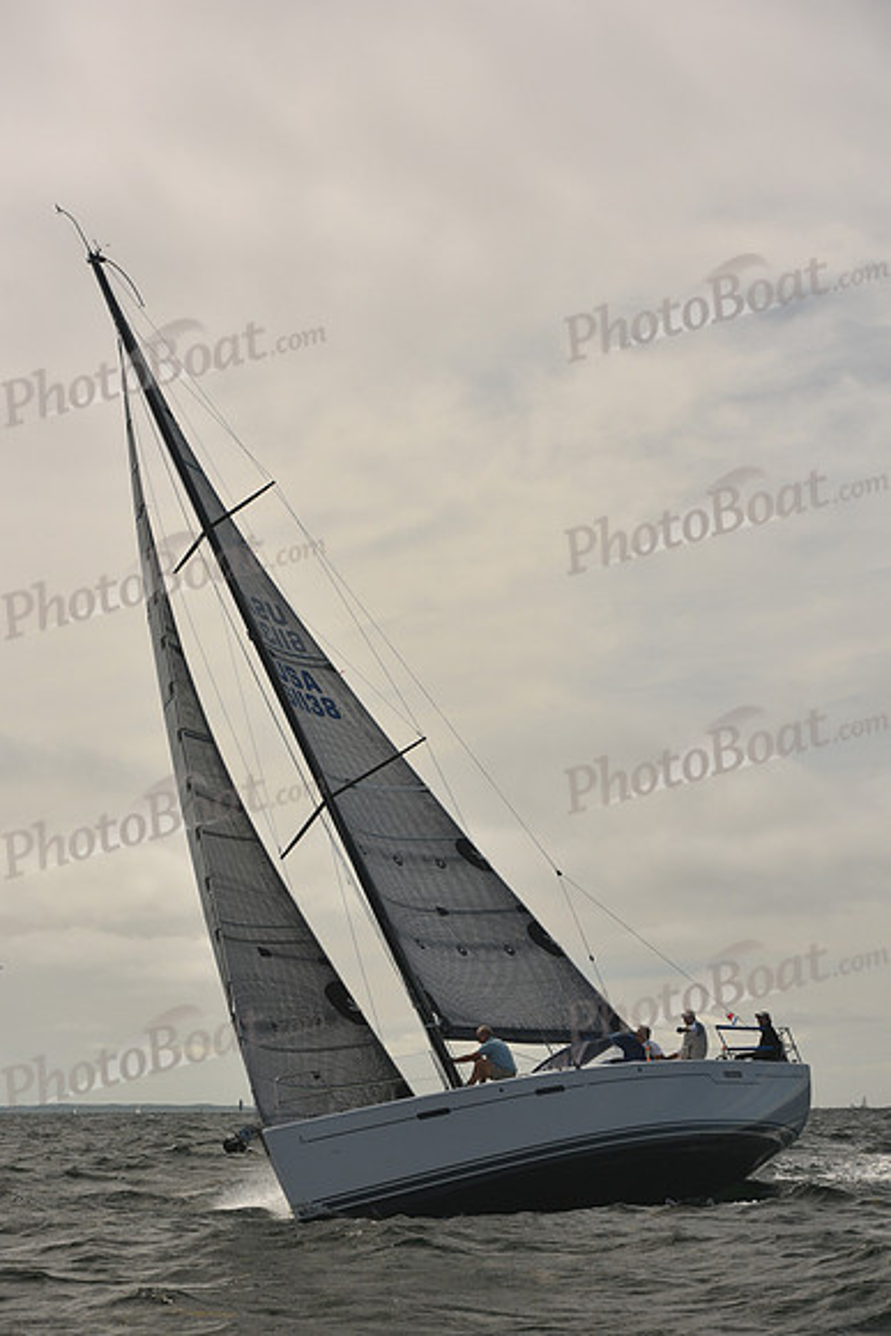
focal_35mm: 70
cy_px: 668
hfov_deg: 19.5
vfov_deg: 28.8
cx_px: 446
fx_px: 2597
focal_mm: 70
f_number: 7.1
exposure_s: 1/1000
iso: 320
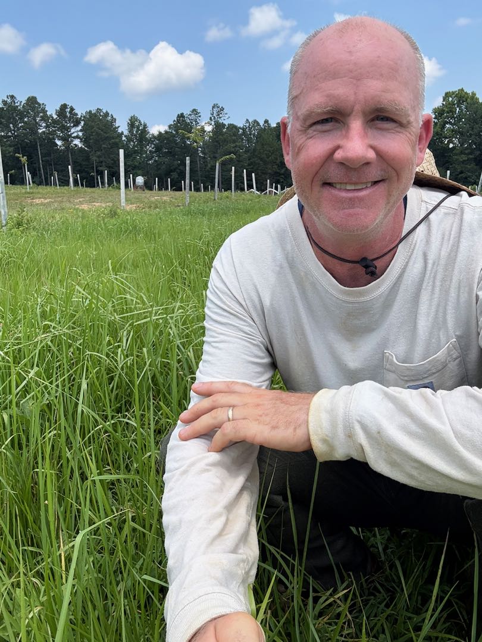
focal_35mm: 30
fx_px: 557
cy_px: 321
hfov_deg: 46.8
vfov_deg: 60.0
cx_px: 241
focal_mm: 2.69
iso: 25
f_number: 1.9
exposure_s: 1/871
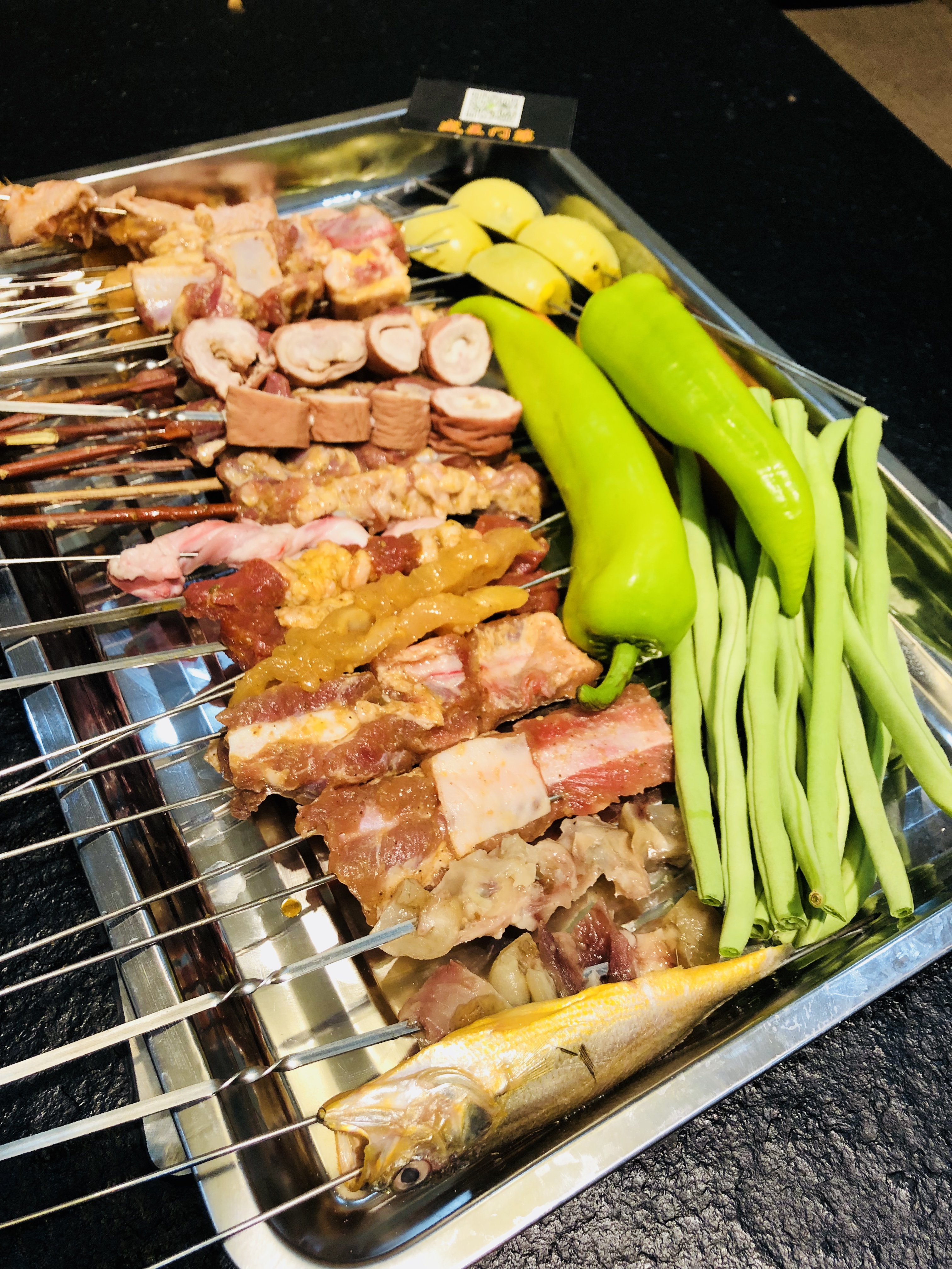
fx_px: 1027
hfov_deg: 49.7
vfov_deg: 63.4
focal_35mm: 28
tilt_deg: -53.8
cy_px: 634
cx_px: 476
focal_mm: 3.99
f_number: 1.8
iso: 32
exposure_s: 1/25
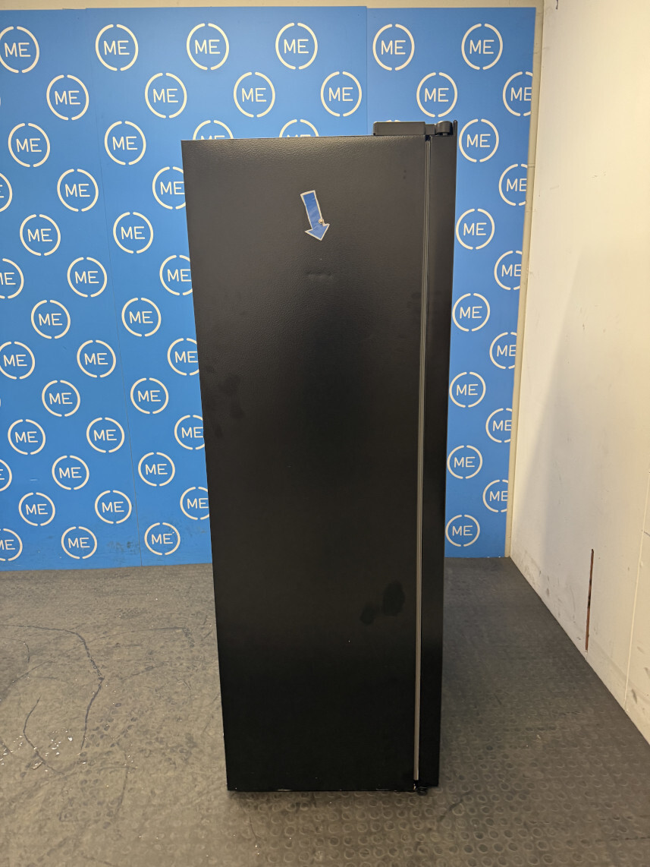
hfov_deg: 56.8
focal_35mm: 24
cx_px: 325
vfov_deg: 71.6
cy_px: 434
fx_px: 601
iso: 160
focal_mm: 6.76
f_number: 1.78
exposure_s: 1/50
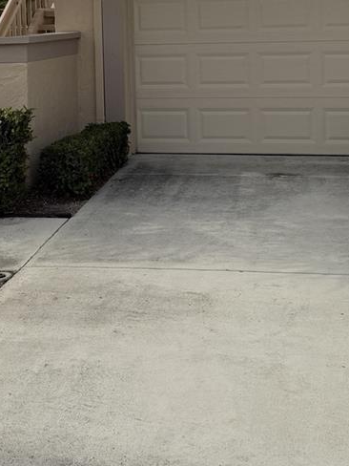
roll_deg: +1.5
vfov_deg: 31.1
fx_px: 793
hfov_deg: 24.8
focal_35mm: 59
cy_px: 38
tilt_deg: -0.6
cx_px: 152
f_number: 1.78
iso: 80
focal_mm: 6.76
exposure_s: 1/7353
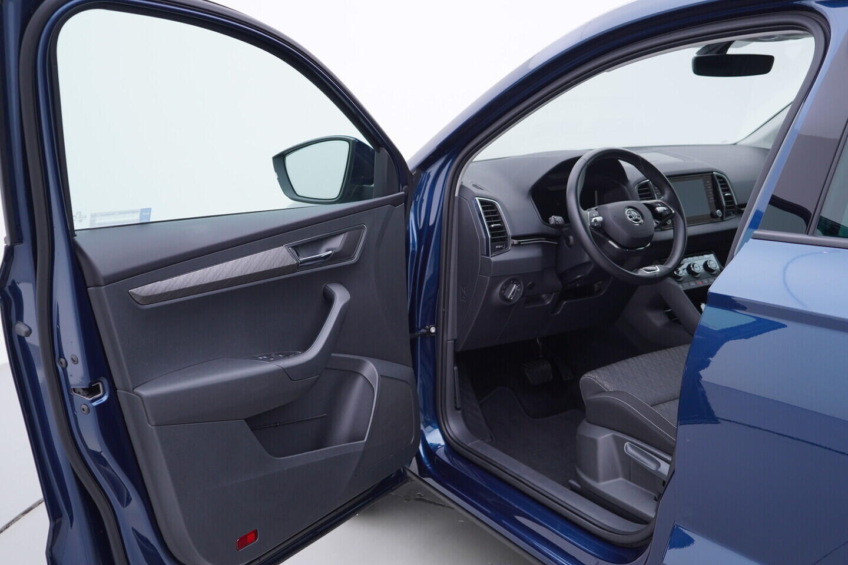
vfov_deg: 36.9
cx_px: 424
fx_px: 848
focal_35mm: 36
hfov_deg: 53.1
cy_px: 282
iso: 125
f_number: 3.2
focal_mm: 24
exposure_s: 1/50
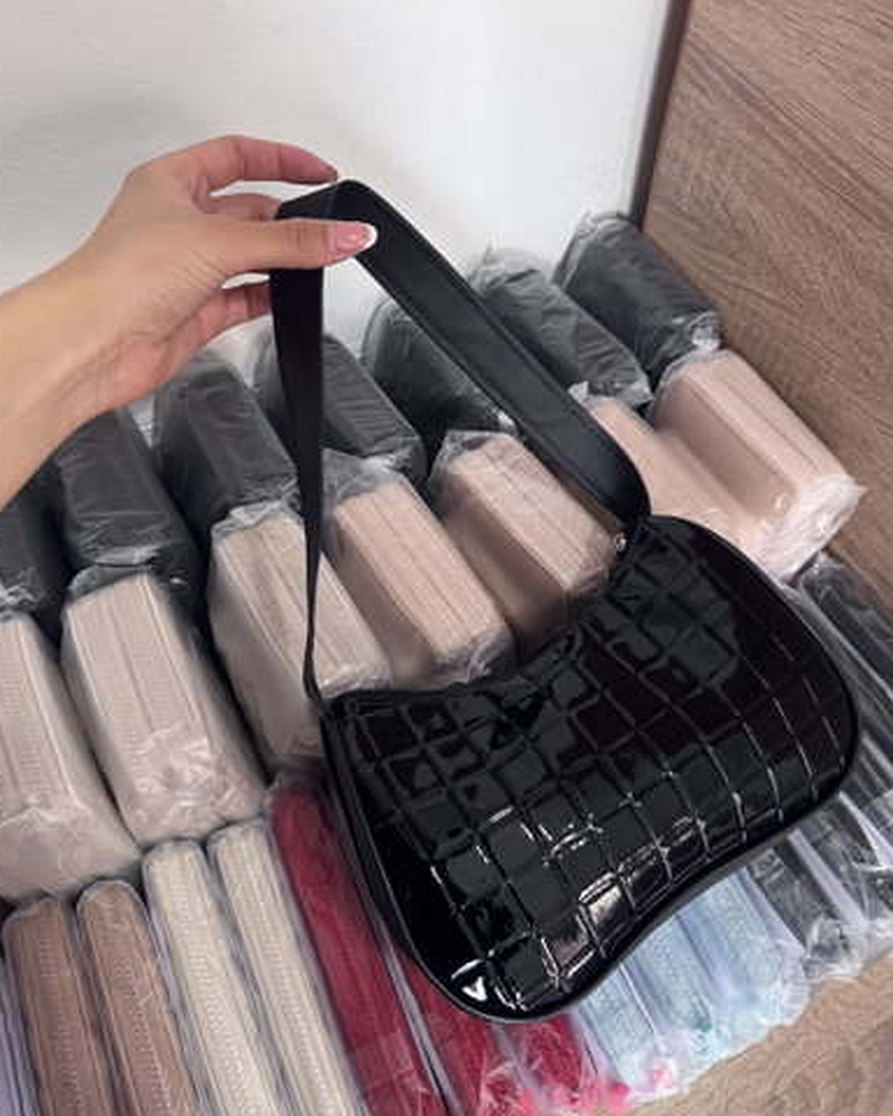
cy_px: 555
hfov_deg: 54.9
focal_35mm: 26
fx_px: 859
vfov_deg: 66.0
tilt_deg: -55.5
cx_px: 449
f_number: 1.78
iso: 200
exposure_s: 1/96
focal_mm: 6.76
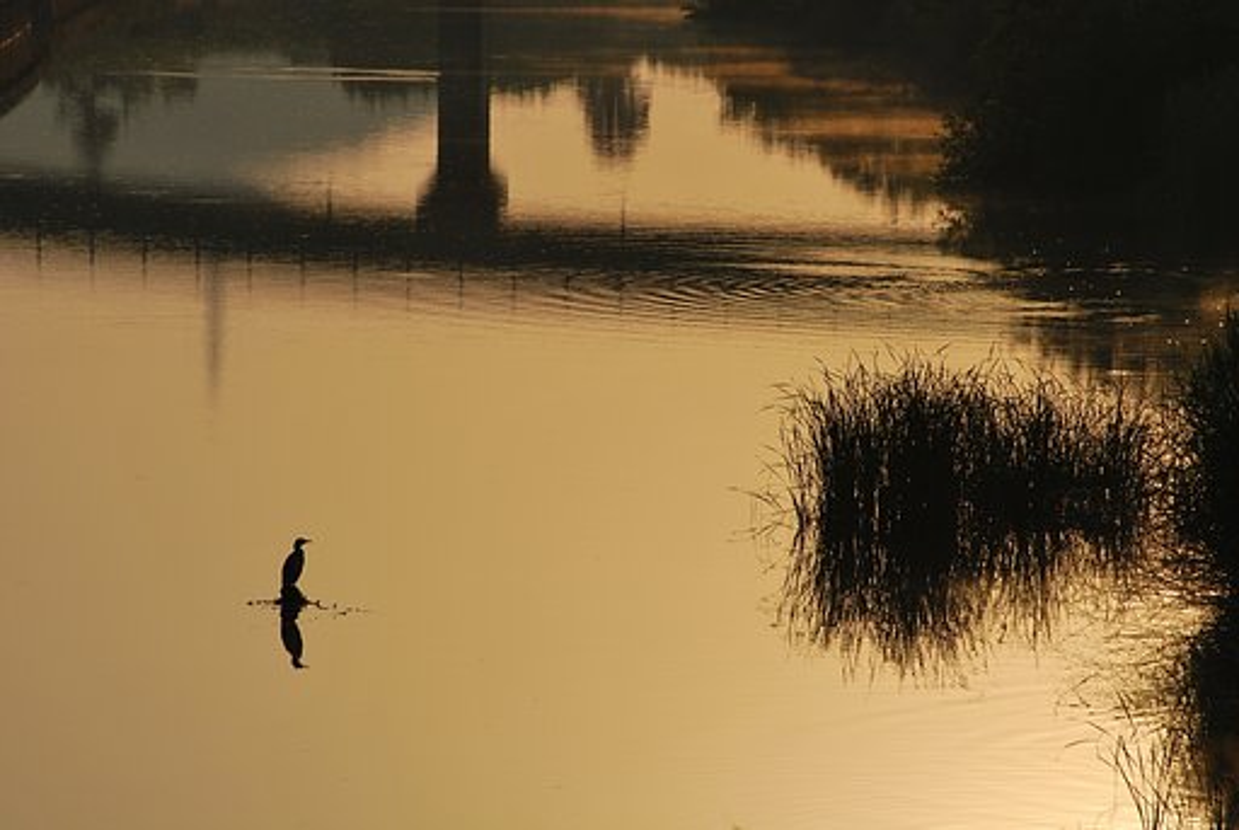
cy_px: 415
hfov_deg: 8.3
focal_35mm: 248
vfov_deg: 5.6
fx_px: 8530
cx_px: 620
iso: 100
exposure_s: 1/160
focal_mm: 165
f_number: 9
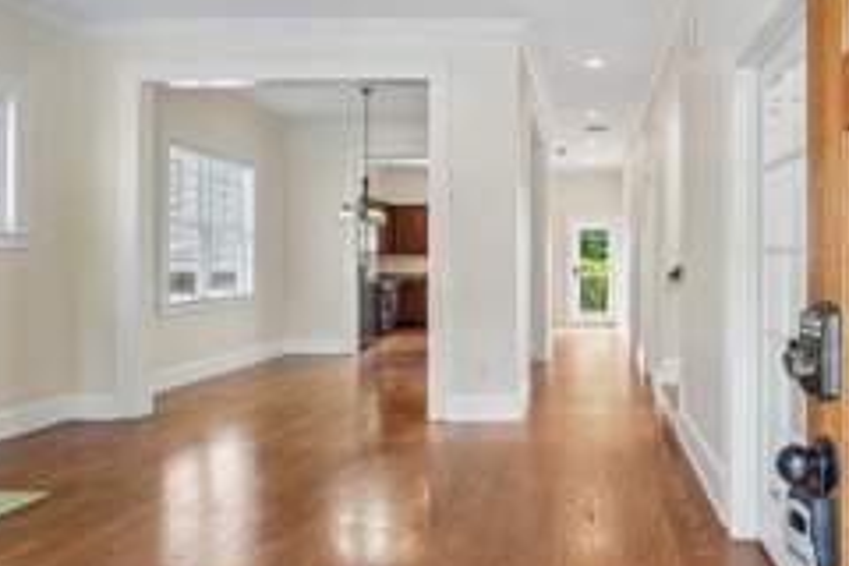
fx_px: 660
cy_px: 271
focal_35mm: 28
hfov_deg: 63.1
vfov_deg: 46.4
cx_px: 594
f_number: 9
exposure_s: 1/13
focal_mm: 14
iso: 400
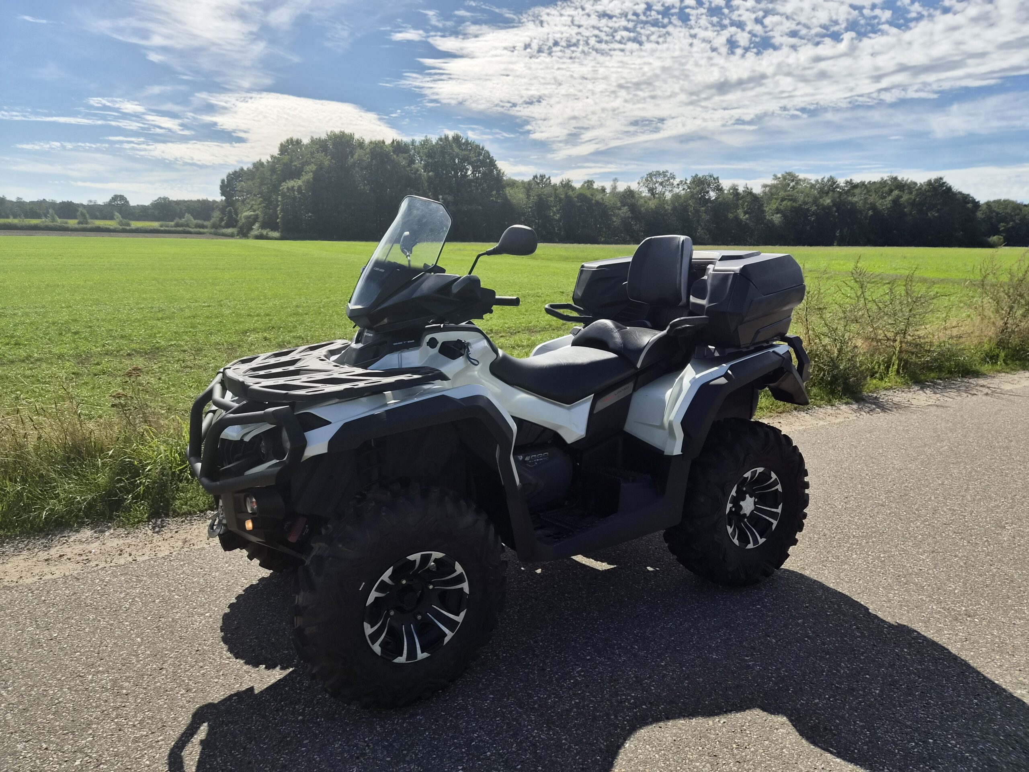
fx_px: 684
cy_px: 386
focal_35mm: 23
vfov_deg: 58.9
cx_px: 514
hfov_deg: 73.9
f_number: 1.8
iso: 64
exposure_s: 1/7696
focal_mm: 5.4
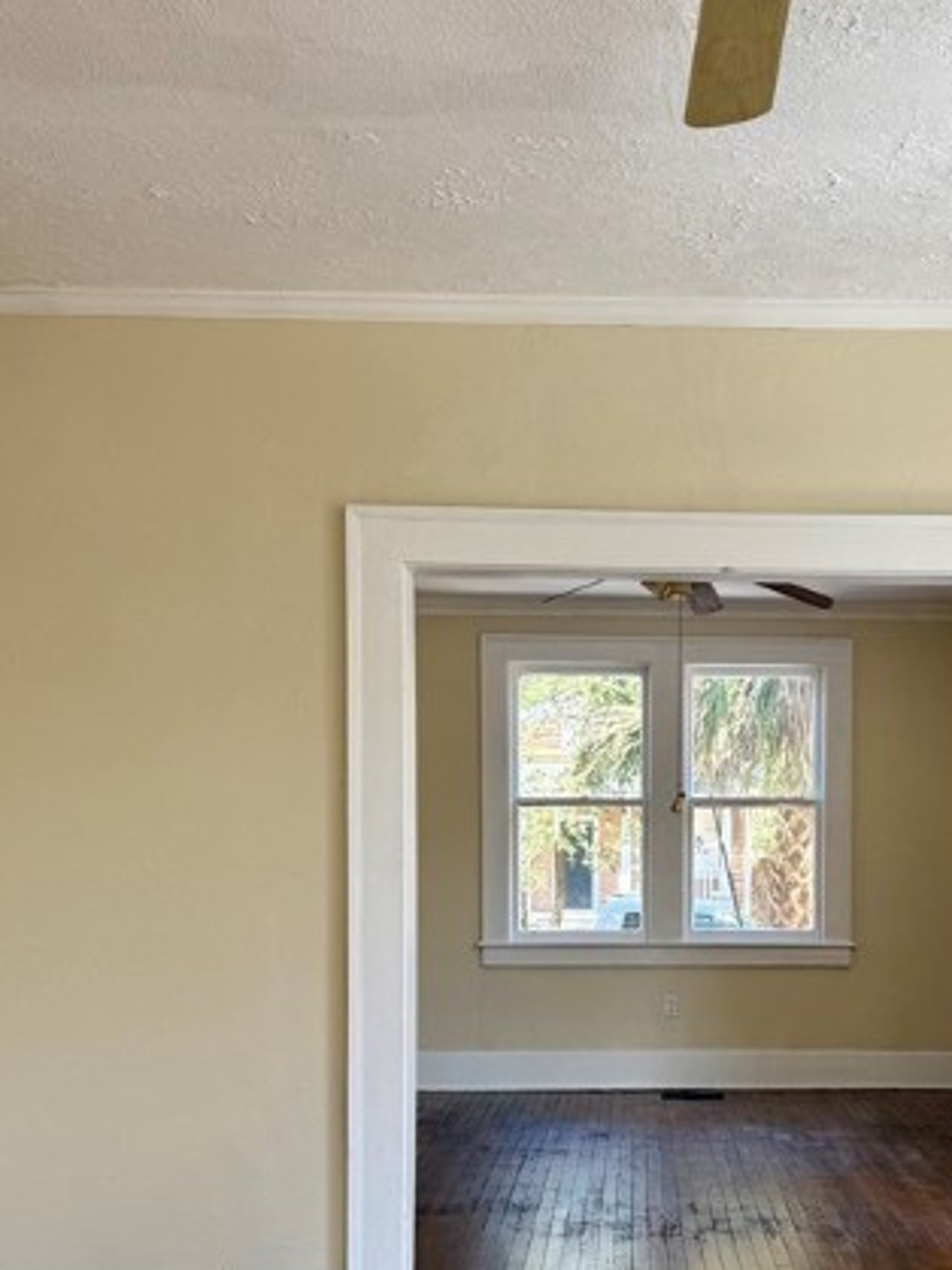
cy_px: 909
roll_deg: -1.9
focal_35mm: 44
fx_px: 1614
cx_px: 703
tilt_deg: -1.6
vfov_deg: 42.0
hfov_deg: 32.3
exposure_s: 1/172
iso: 64
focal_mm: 6.76
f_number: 1.78
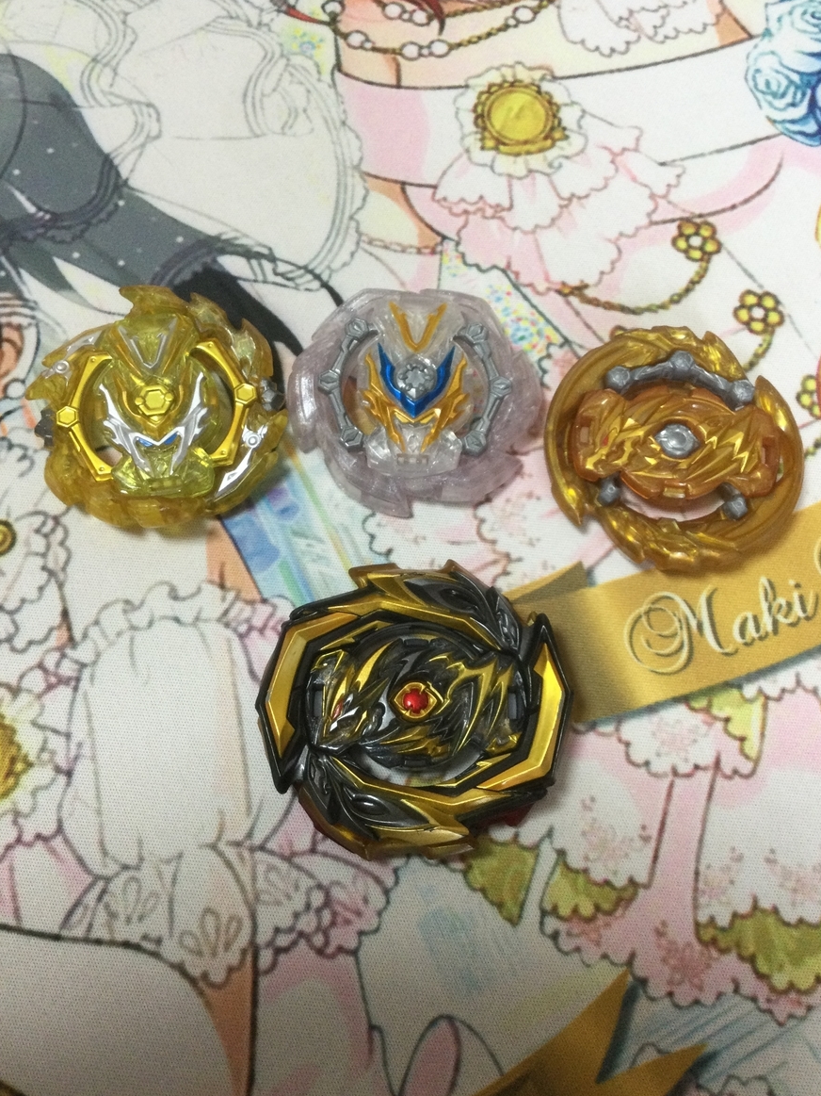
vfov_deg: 56.8
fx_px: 1012
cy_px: 552
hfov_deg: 44.1
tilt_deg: -70.0
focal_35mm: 32
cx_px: 422
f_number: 2.4
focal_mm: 3.3
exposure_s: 1/30
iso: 100
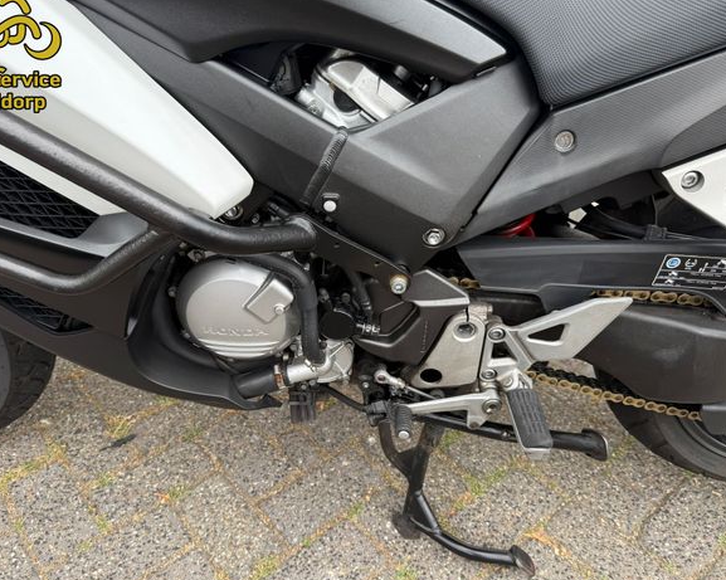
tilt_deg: -31.4
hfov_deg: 65.9
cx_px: 330
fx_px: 558
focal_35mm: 26
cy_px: 294
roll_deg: -1.4
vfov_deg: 54.9
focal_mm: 6.76
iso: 100
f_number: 1.78
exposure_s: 1/1271
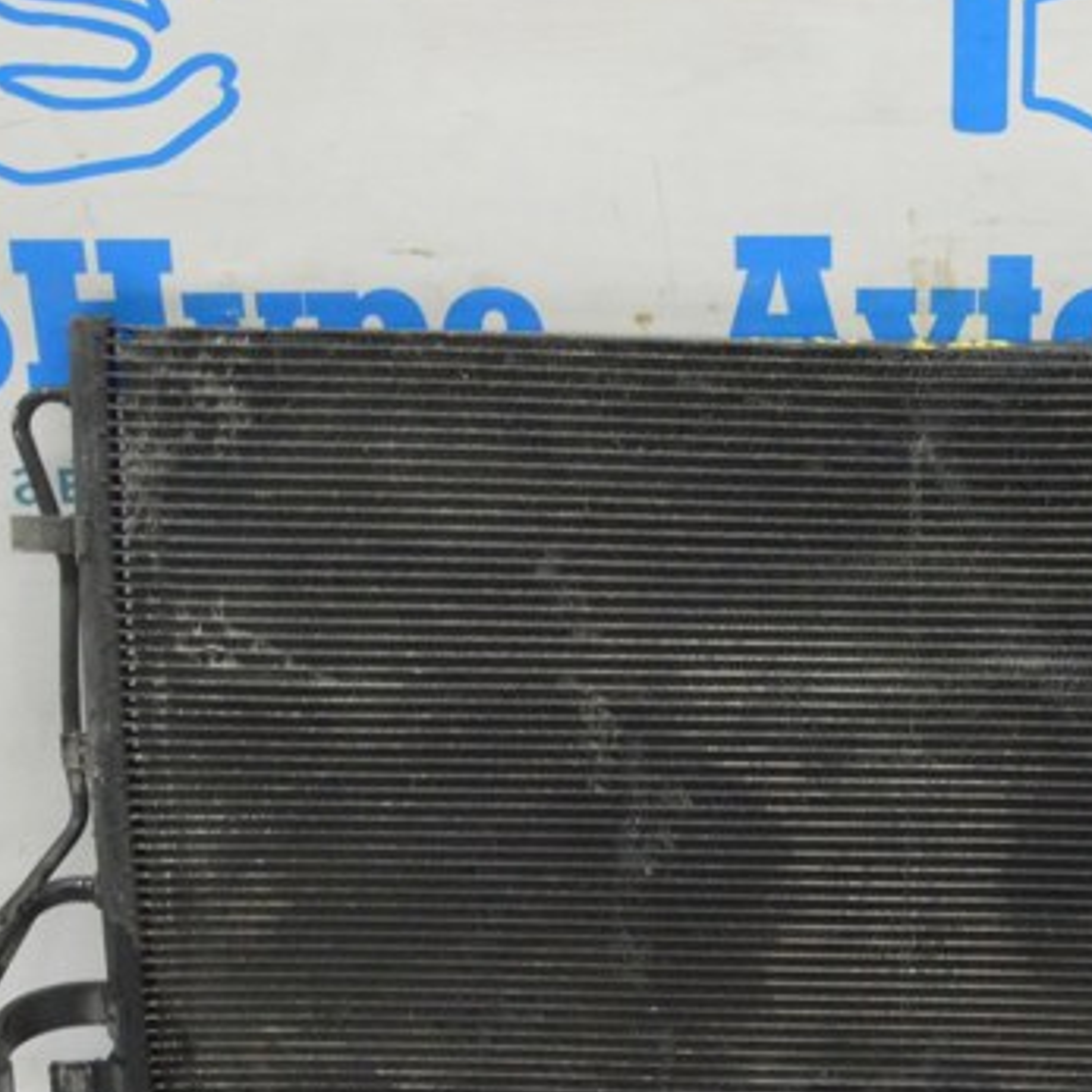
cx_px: 875
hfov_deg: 27.6
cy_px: 622
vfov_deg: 28.1
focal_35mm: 61
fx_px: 2177
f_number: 20
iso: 6400
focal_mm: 26
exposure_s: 1/15
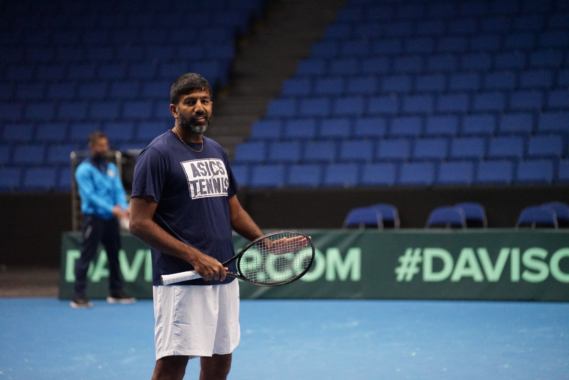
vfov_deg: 10.6
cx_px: 284
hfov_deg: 15.9
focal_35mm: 129
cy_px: 190
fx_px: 2040
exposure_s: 1/1000
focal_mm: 129
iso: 6400
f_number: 2.8
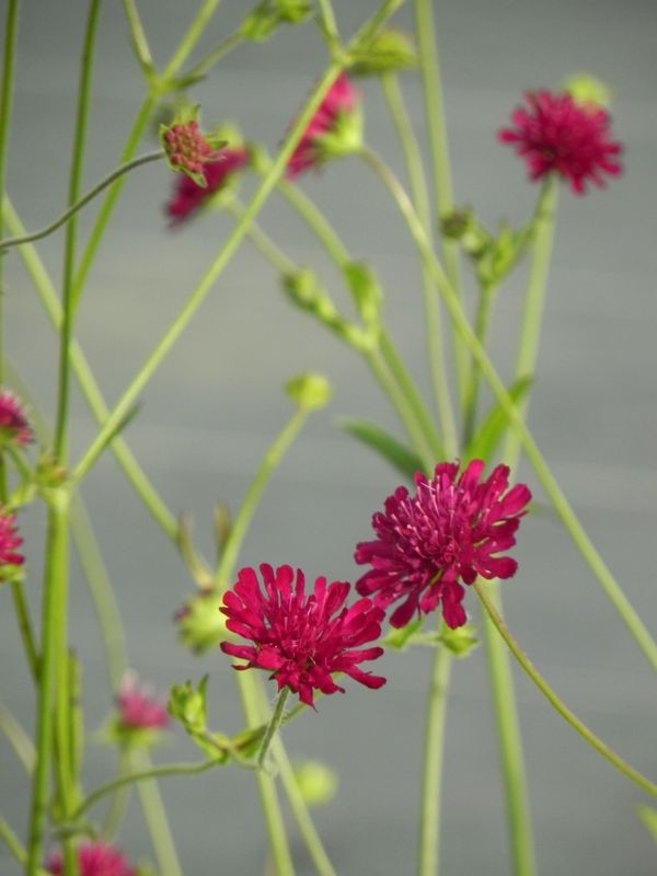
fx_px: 13918
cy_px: 438
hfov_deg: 2.7
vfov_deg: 3.6
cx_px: 328
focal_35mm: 550
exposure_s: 1/80
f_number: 5
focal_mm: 97.8
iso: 160
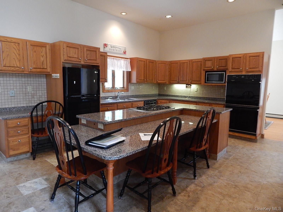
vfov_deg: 58.9
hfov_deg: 73.9
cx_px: 142
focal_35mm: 23
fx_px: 188
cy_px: 106
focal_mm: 4
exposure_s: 1/30
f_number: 3
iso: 400
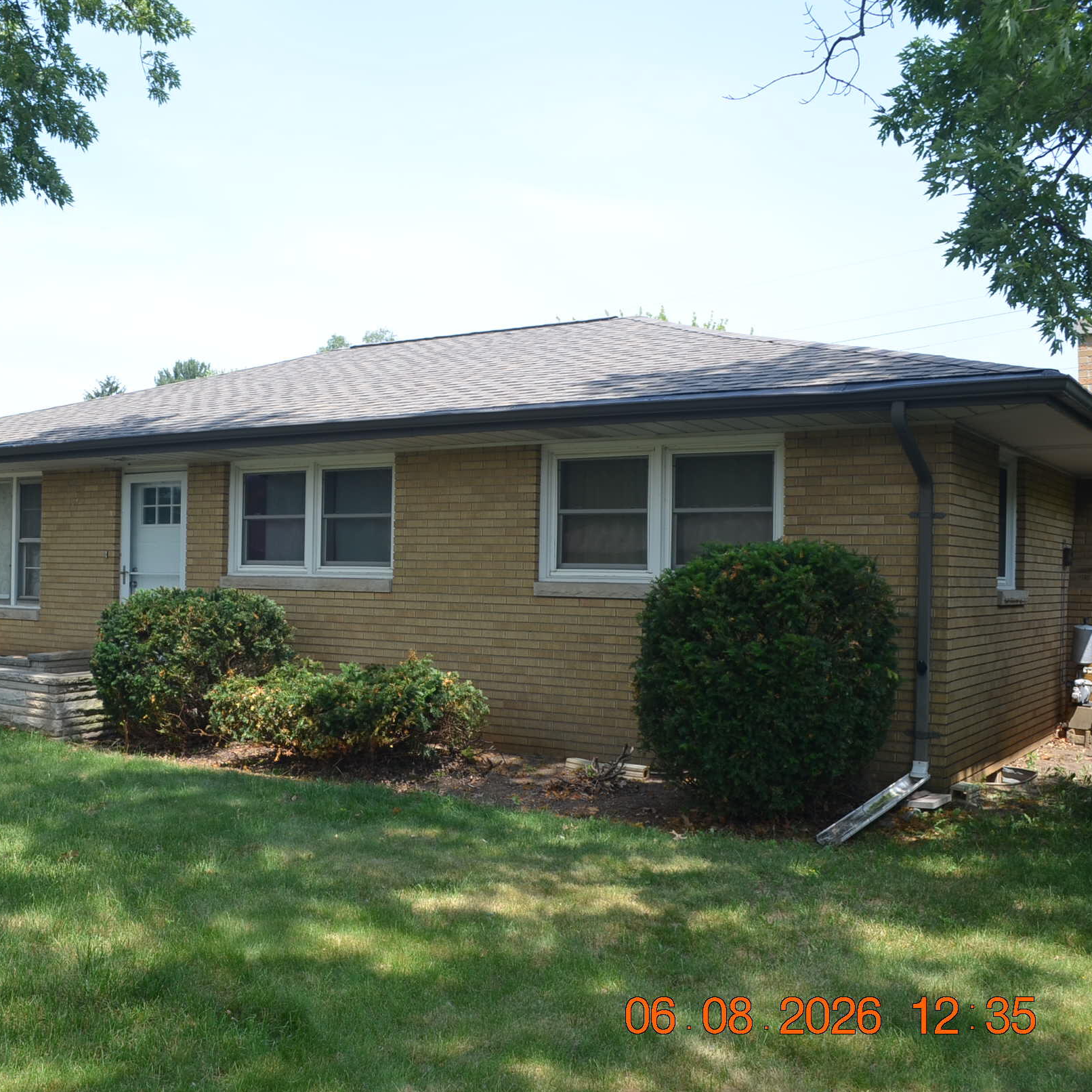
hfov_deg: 46.4
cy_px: 547
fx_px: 1249
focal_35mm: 35
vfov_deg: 47.2
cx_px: 360
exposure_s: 1/160
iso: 200
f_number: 6.3
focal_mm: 18
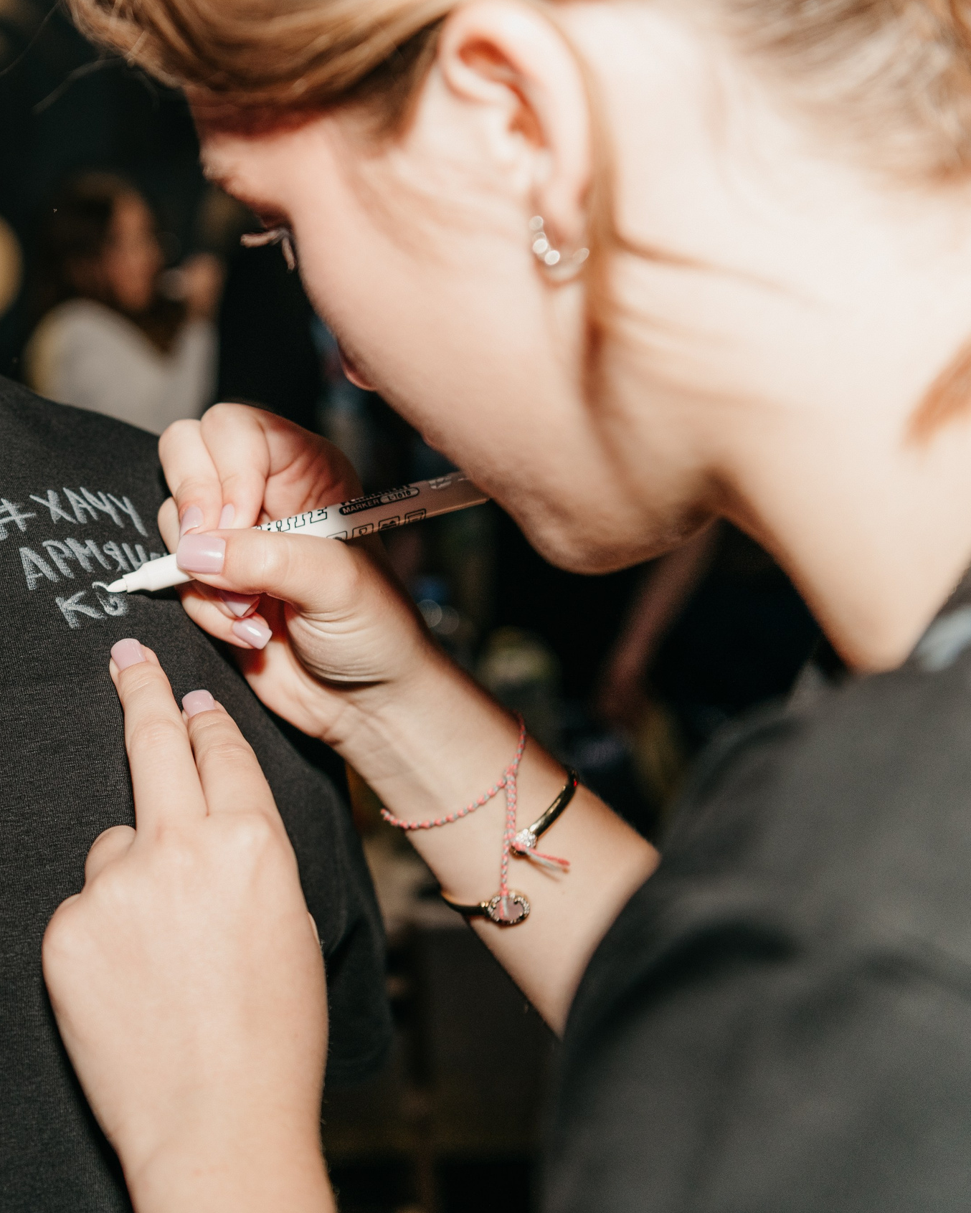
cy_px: 610
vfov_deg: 26.8
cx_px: 82
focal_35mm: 71
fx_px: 2550
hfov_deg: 21.1
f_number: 4
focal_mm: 50
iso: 320
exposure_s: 1/160
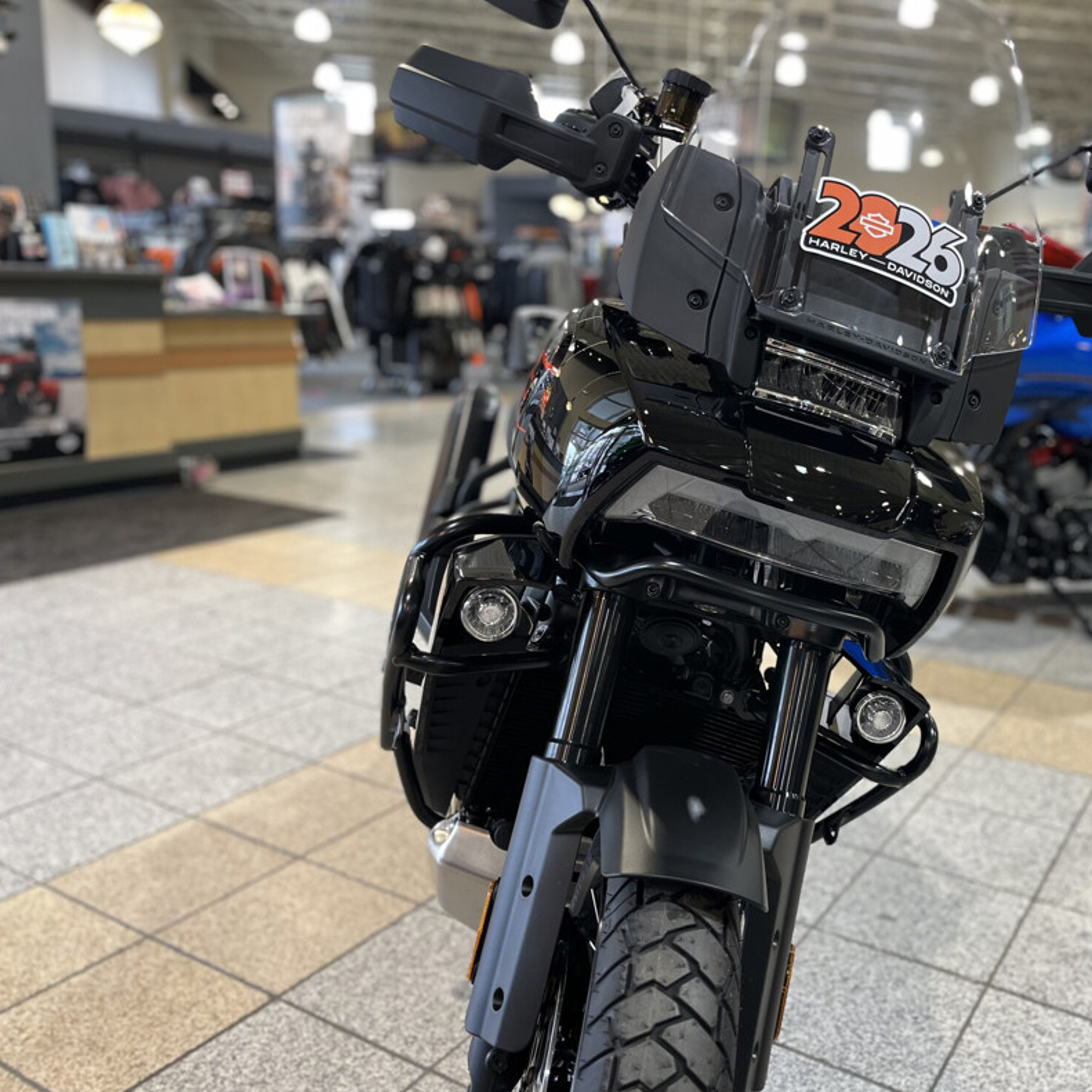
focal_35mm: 31
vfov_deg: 52.5
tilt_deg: -13.9
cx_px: 709
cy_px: 548
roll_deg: -2.8
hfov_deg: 51.7
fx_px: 1106
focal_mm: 5.1
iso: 125
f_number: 1.6
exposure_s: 1/60
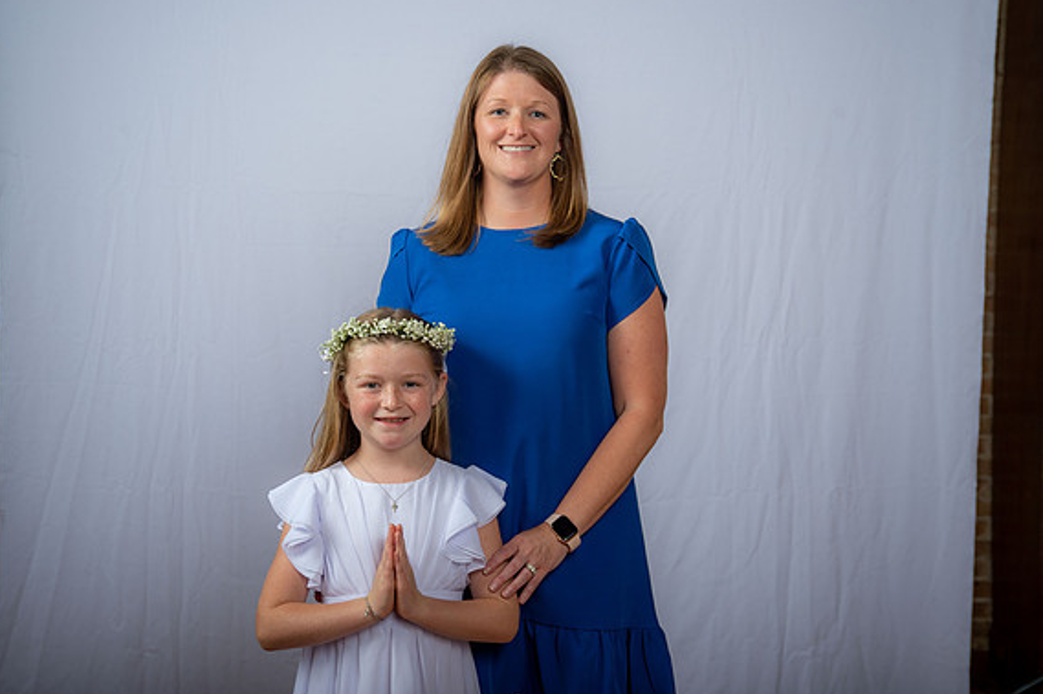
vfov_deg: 25.5
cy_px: 342
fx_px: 1535
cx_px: 513
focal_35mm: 53
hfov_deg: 37.5
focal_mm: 52
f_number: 6.3
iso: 250
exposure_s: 1/200
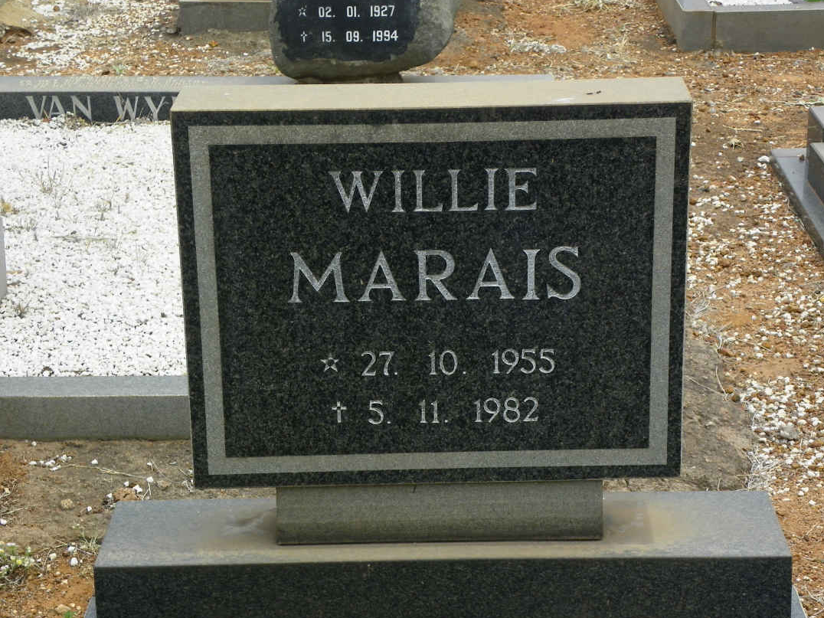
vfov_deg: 17.0
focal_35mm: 87
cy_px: 335
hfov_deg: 22.5
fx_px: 2071
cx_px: 441
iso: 64
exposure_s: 1/250
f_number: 5
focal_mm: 13.8
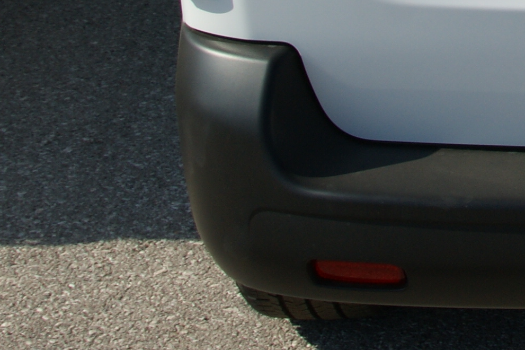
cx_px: 905
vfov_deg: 9.1
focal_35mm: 139
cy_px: -410
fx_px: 2026
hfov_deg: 13.4
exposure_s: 1/200
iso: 100
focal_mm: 20
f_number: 9
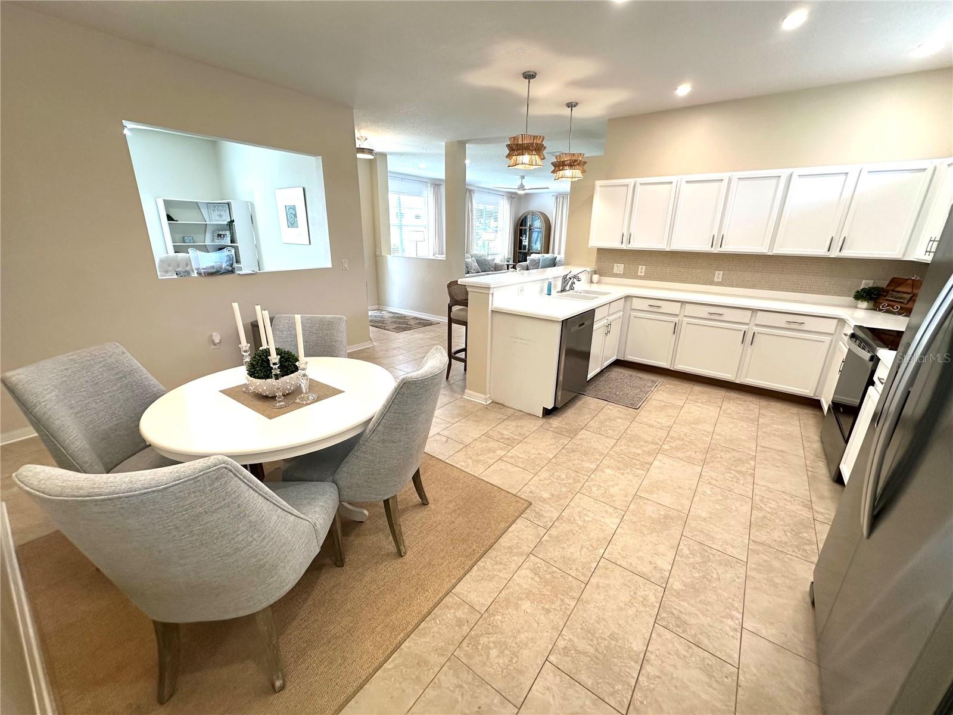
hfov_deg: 102.1
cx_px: 476
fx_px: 385
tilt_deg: -17.9
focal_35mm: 14
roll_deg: -1.2
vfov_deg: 85.7
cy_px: 358
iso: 200
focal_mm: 2.22
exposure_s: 1/120
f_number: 2.2
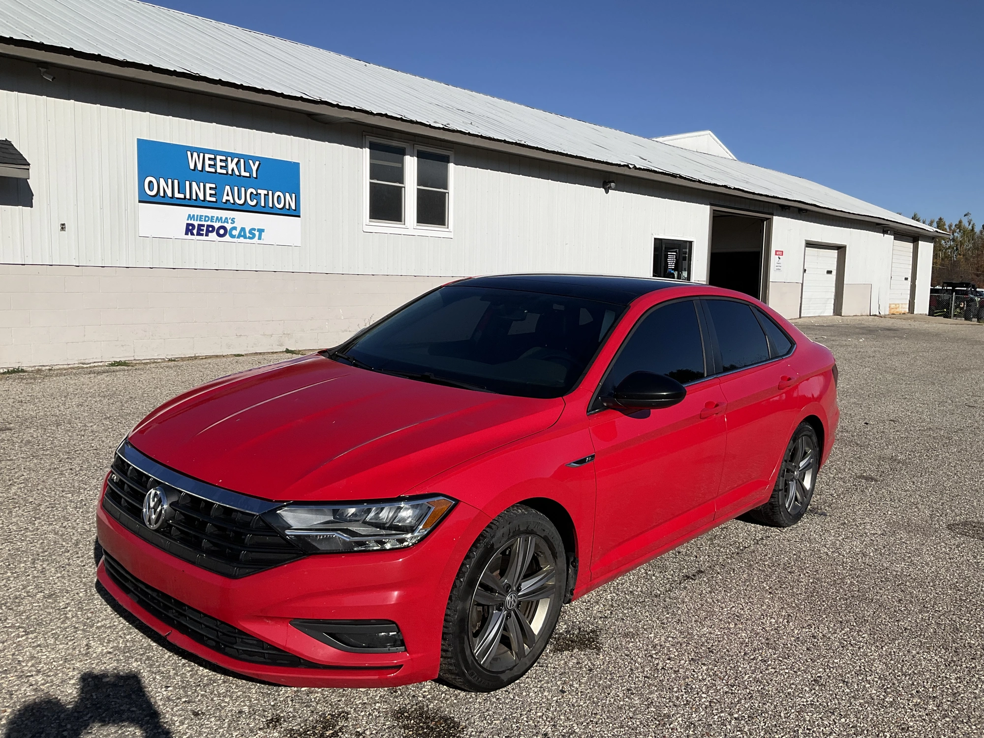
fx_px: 824
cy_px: 369
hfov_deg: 61.7
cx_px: 492
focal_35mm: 29
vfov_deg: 48.2
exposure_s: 1/3534
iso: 25
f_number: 1.8
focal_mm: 3
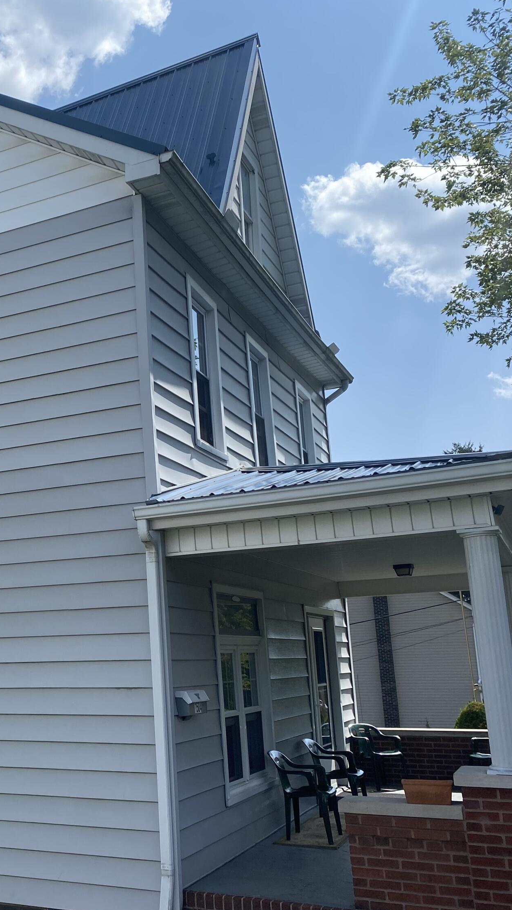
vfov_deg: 52.8
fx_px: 917
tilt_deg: +12.6
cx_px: 15
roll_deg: +0.7
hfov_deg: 29.4
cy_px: 455
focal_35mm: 38
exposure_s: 1/3300
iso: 32
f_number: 1.8
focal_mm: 4.25
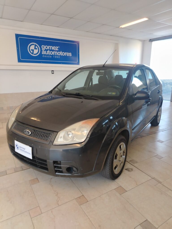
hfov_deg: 56.8
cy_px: 114
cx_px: 86
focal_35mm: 24
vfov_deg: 71.6
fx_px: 159
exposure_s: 1/50
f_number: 1.75
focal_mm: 5.25
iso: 331
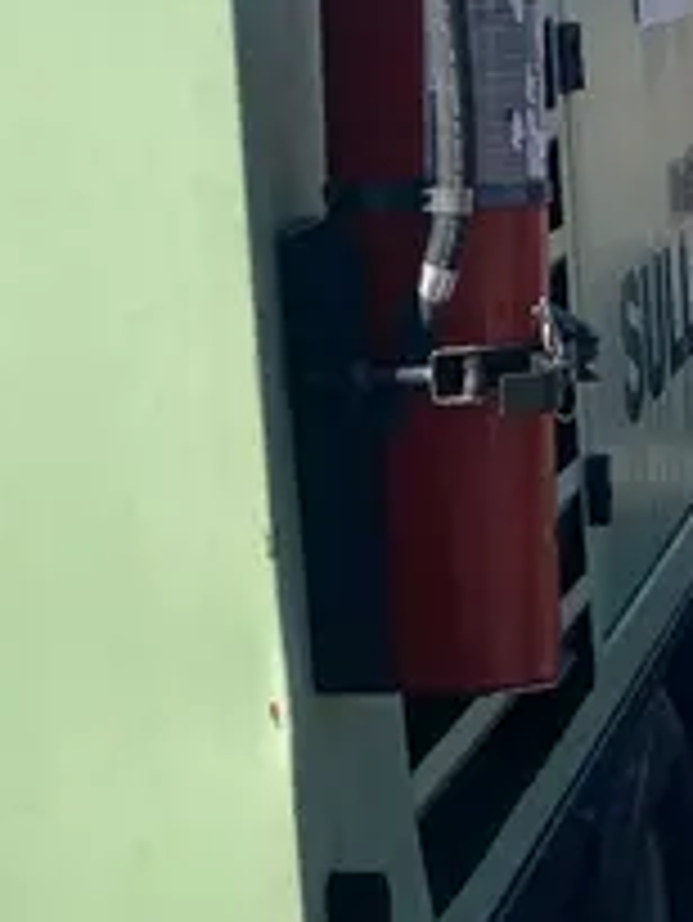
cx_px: -256
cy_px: 349
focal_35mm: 100
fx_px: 2667
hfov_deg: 14.1
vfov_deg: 19.6
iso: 20
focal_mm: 3.99
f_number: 1.8
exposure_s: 1/2857
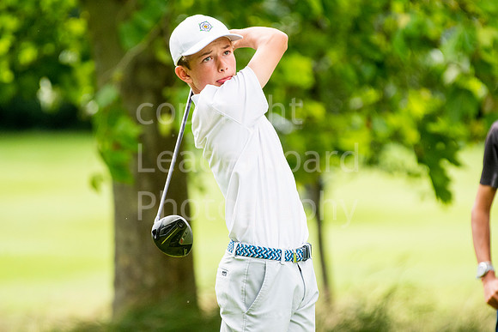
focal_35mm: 675
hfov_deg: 3.1
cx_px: 249
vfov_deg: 2.0
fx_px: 9339
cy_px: 166
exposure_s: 1/1000
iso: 1250
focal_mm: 450
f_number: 5.6
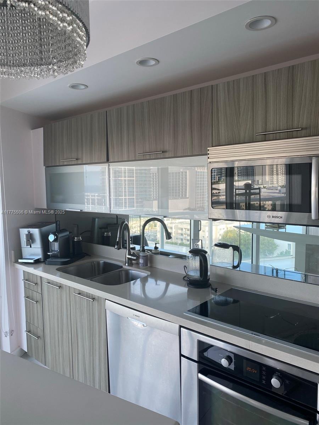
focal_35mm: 26
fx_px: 319
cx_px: 160
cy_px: 212
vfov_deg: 67.3
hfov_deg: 53.1
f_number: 1.8
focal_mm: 4.25
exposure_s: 1/122
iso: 32
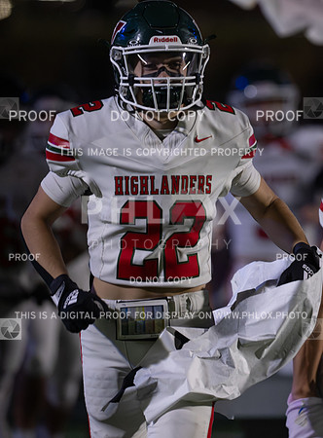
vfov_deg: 3.4
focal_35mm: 586
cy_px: 221
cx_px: 308
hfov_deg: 2.5
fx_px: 7366
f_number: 4
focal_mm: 400
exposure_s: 1/1000
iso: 4000
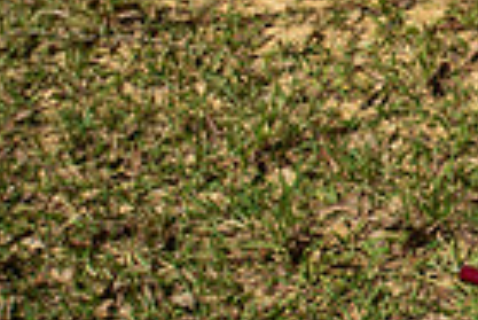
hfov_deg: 12.8
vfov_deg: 9.3
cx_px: 860
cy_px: -76
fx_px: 1941
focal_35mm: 146
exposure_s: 1/250
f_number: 8
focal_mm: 35
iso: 100
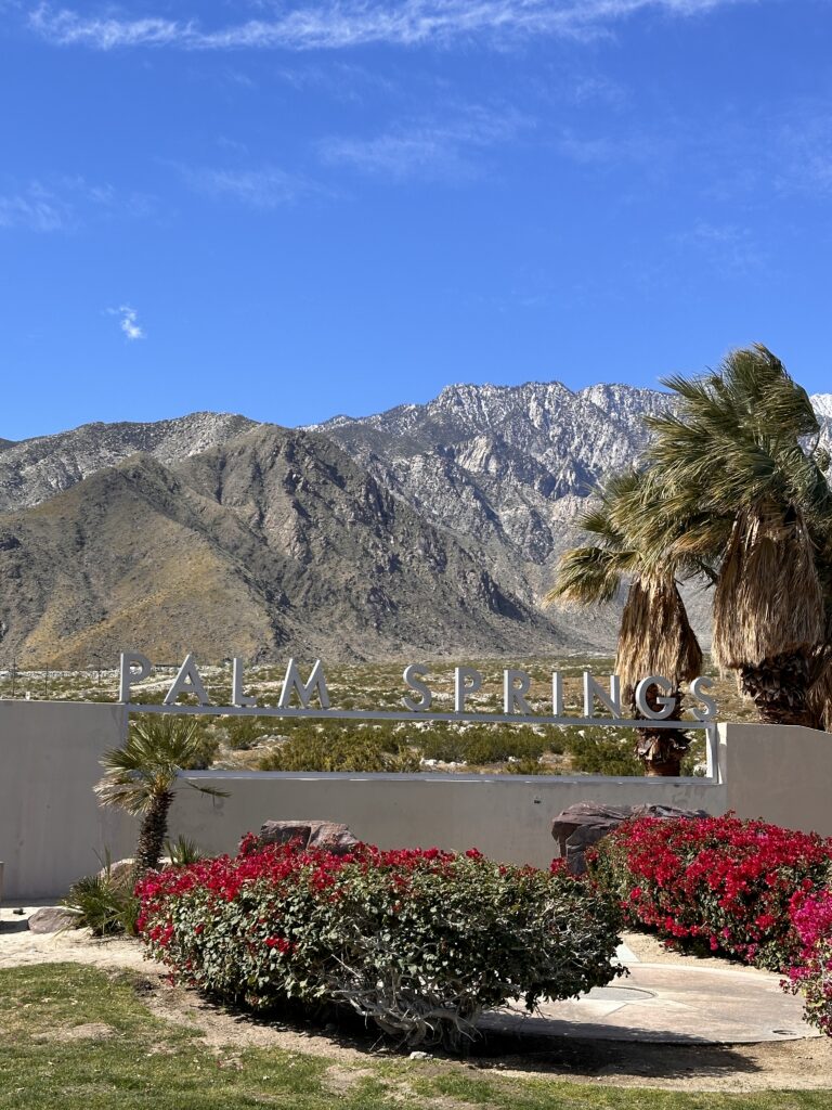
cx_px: 416
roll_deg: -1.6
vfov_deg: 39.7
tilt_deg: +9.2
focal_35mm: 48
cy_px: 555
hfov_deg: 30.3
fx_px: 1538
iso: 64
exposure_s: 1/3058
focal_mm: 6.86
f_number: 1.78
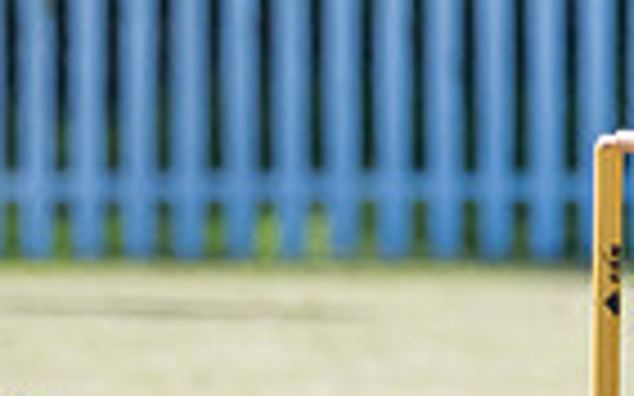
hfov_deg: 0.7
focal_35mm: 3176
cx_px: -318
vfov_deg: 0.4
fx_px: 54855
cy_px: 83
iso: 1100
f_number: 6.3
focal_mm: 600
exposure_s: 1/2000
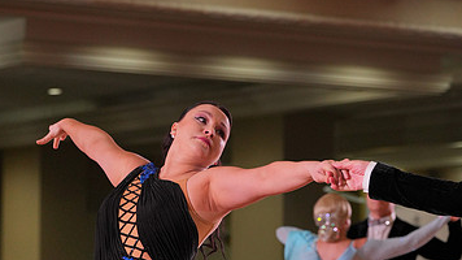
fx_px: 2278
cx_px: 213
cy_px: 369
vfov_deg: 6.5
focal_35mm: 186
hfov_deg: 11.6
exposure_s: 1/500
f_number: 4
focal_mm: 109
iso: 1600
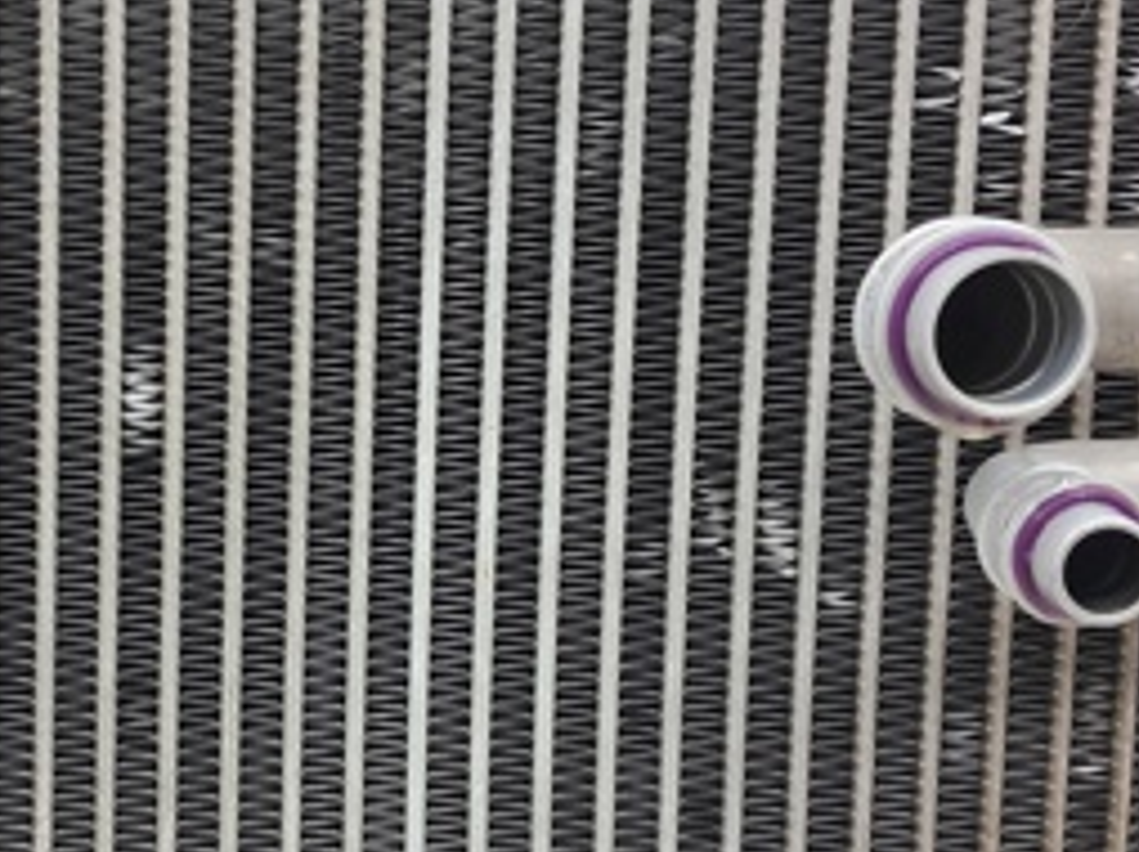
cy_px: 473
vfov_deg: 21.6
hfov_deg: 28.2
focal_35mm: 68
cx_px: 283
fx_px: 2235
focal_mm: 4
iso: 50
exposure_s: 1/50
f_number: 1.8
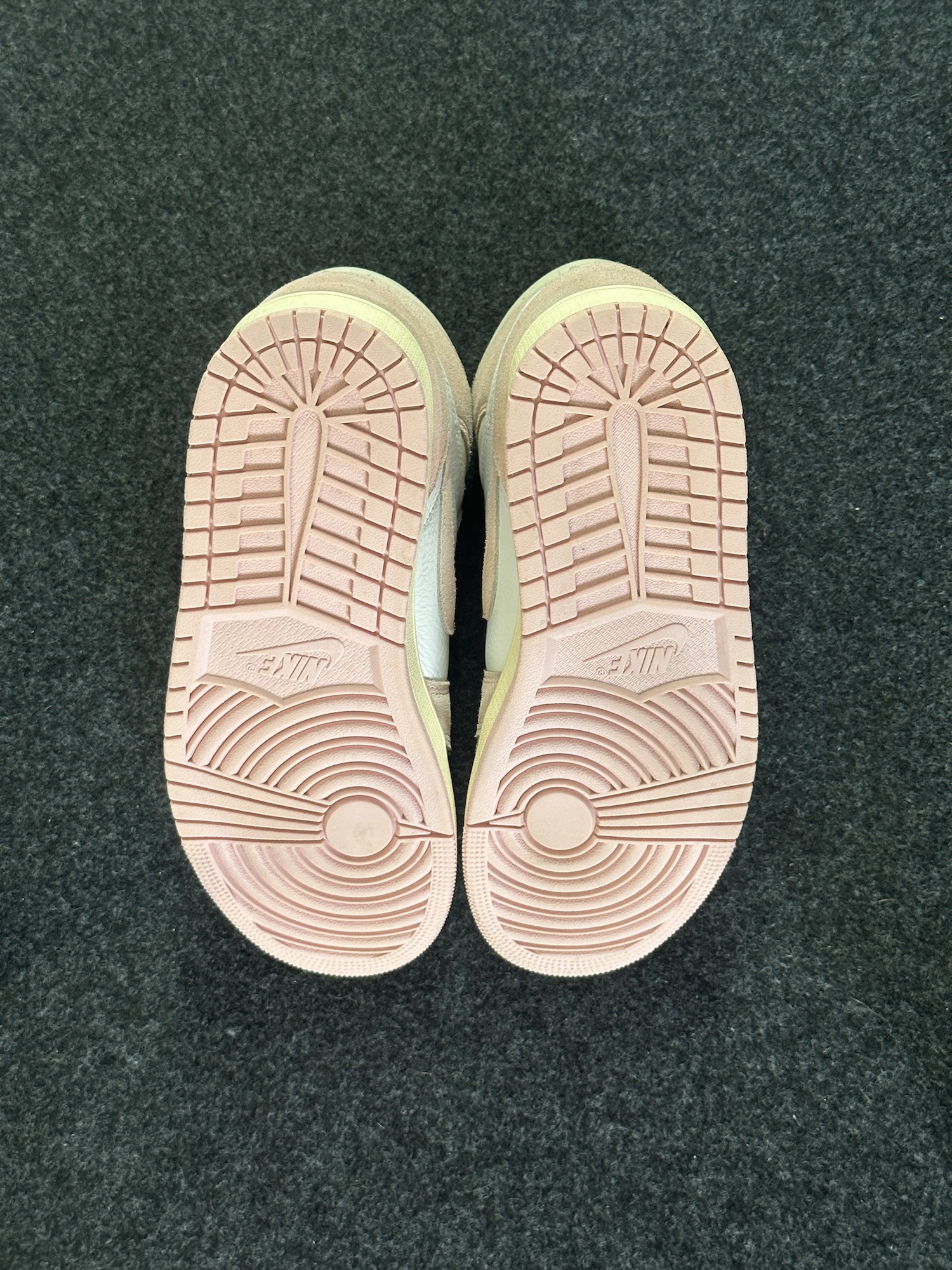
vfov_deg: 39.7
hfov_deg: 30.3
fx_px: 1760
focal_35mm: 48
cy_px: 635
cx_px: 476
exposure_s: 1/50
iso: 160
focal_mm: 6.86
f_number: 1.78
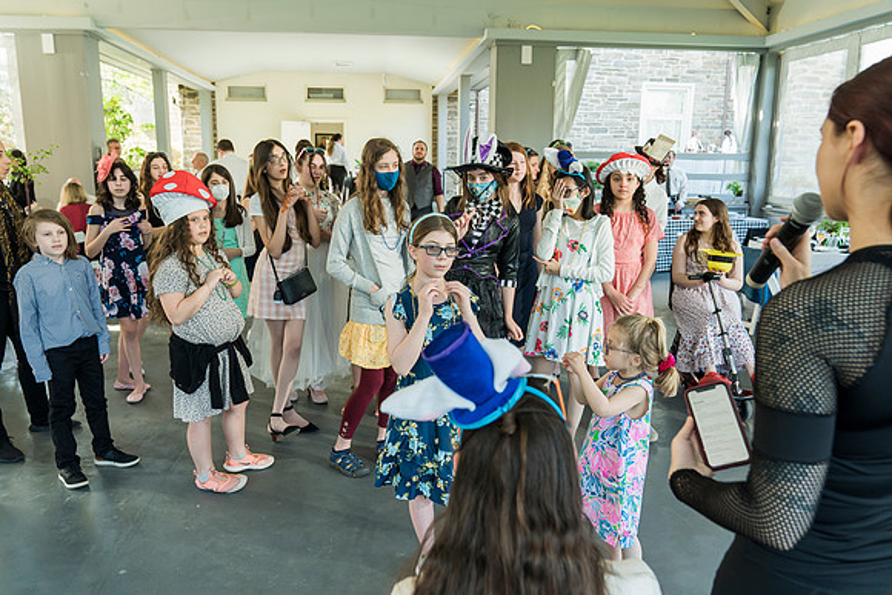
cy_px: 298
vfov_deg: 46.4
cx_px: 446
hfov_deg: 65.5
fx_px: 694
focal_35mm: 28
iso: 1250
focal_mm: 28
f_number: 4
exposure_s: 1/200
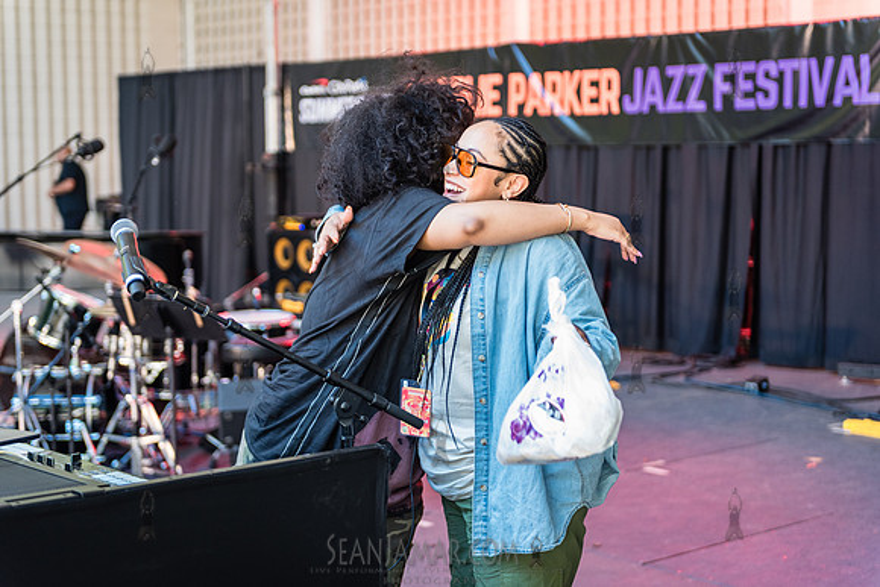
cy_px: 294
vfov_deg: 20.6
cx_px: 440
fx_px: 1614
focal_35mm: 66
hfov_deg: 30.5
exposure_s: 1/200
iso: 1000
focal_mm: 66
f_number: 2.8
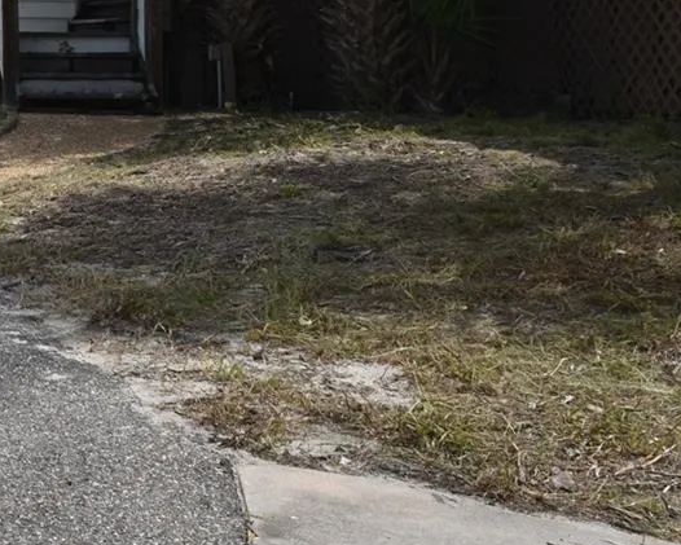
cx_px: -157
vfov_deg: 19.4
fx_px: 1552
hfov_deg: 22.6
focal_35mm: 77
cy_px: 5
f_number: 10
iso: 100
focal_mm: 18
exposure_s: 1/200
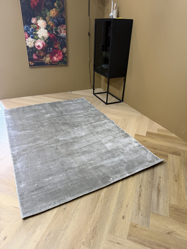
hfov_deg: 56.8
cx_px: 94
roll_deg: -2.7
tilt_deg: -30.1
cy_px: 124
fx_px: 173
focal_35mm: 24
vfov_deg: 71.6
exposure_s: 1/50
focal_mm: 6.76
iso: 500
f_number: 1.78
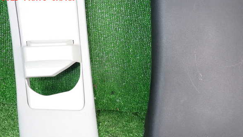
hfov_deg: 67.9
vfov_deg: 41.1
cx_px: 124
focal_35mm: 28
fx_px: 180
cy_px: 86
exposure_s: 1/50
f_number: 2
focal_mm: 4.5
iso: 200
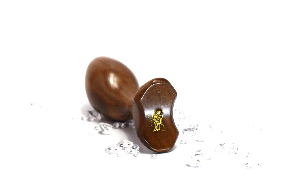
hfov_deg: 26.8
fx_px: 621
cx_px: 149
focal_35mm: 77
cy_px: 97
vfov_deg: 16.9
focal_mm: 50
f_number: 5.6
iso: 400
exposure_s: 1/125
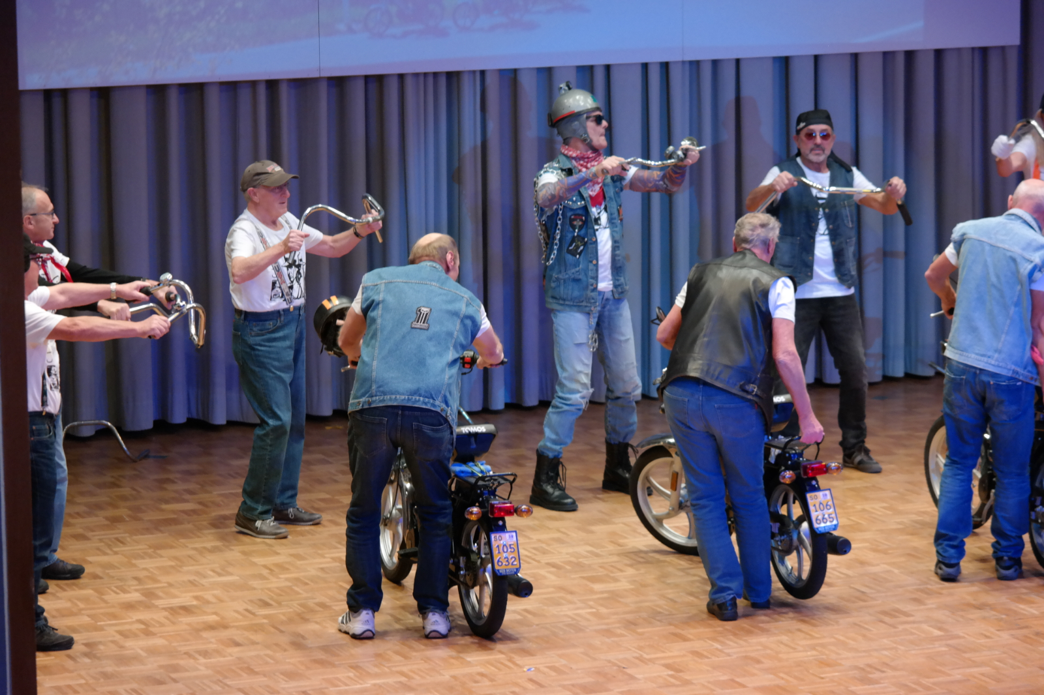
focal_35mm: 137
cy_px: 348
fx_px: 3972
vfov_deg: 10.0
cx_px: 522
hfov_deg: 15.0
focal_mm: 89
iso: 1600
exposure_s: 1/125
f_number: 5
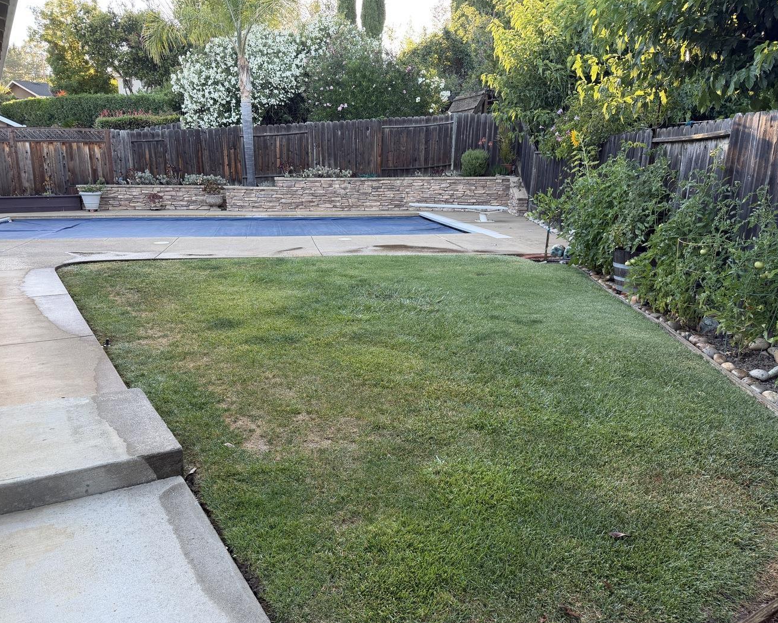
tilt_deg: -15.5
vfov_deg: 54.9
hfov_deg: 65.9
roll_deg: +0.3
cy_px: 322
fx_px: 599
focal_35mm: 26
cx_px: 352
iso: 64
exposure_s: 1/127
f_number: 1.78
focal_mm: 6.76
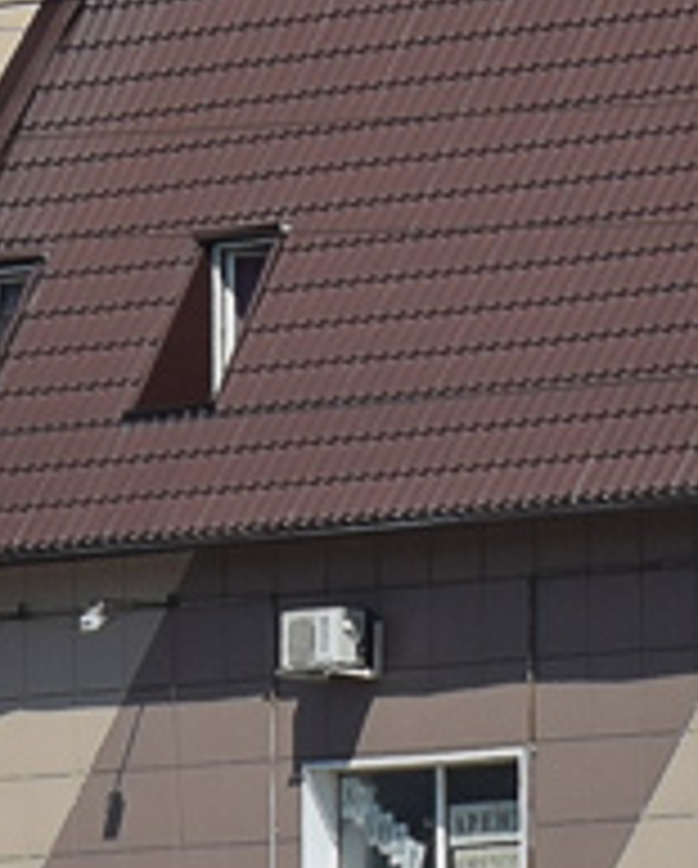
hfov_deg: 3.2
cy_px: 1219
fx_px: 12389
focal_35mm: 481
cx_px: -914
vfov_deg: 4.0
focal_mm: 55
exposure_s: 1/800
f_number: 6.3
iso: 100
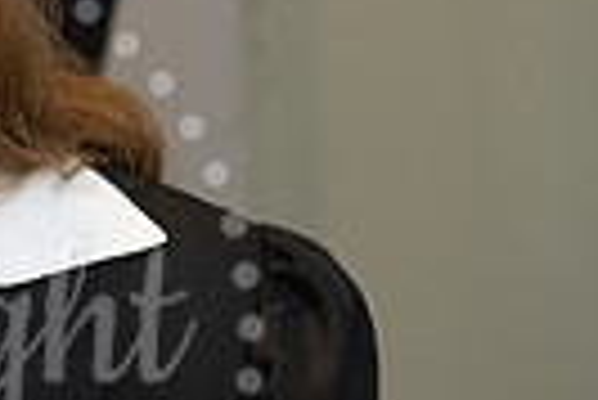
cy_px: 335
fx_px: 6236
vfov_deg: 3.7
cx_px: -166
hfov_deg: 5.5
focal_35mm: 375
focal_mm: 86
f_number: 5
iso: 1000
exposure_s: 1/125
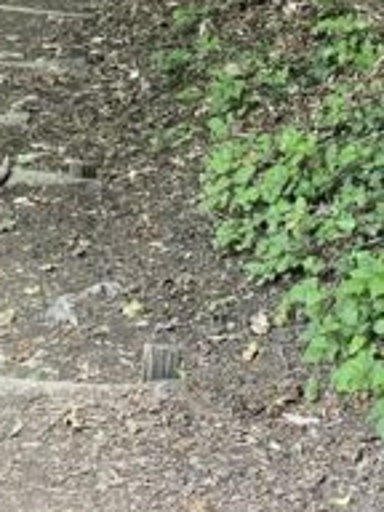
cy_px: -387
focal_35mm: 139
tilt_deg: -11.0
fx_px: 2056
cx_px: -40
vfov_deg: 13.0
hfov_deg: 10.5
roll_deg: -4.6
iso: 160
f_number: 1.8
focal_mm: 4.25
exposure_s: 1/60
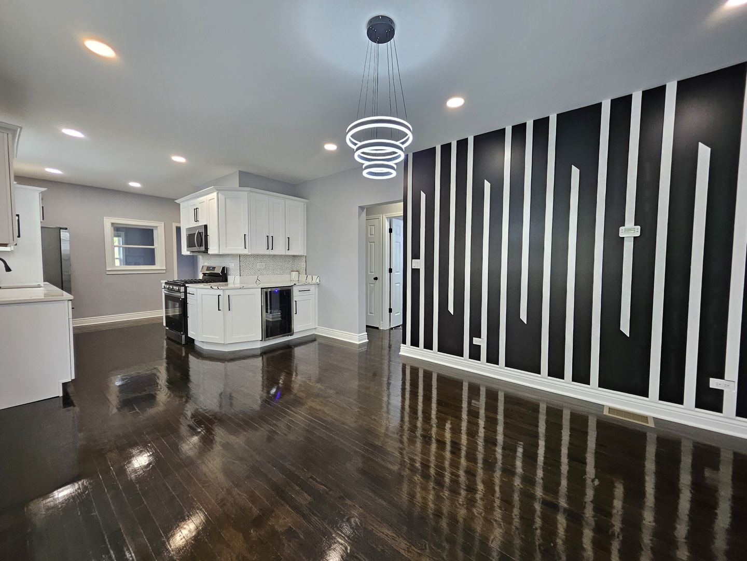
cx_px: 374
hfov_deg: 106.2
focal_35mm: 13
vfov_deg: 89.9
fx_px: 281
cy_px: 280
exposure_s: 1/60.2
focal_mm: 1.74
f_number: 2.2
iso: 160
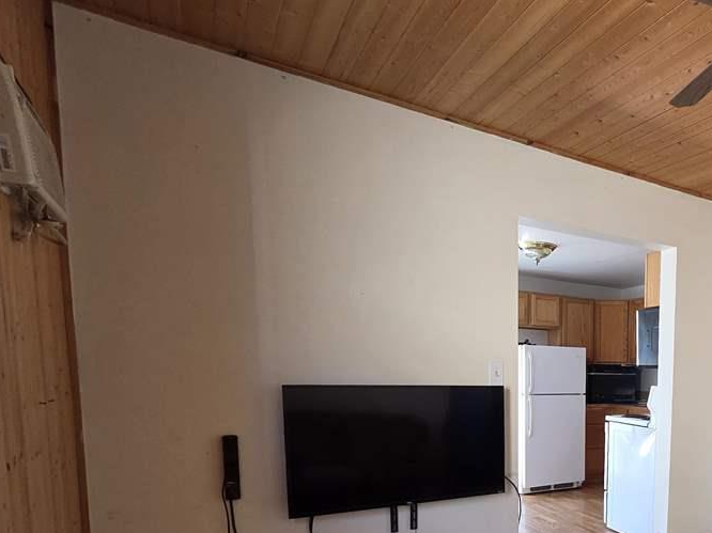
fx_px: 514
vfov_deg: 50.7
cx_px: 655
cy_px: 443
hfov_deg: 58.2
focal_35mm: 25
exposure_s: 1/60
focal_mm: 2.2
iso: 320
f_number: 2.2
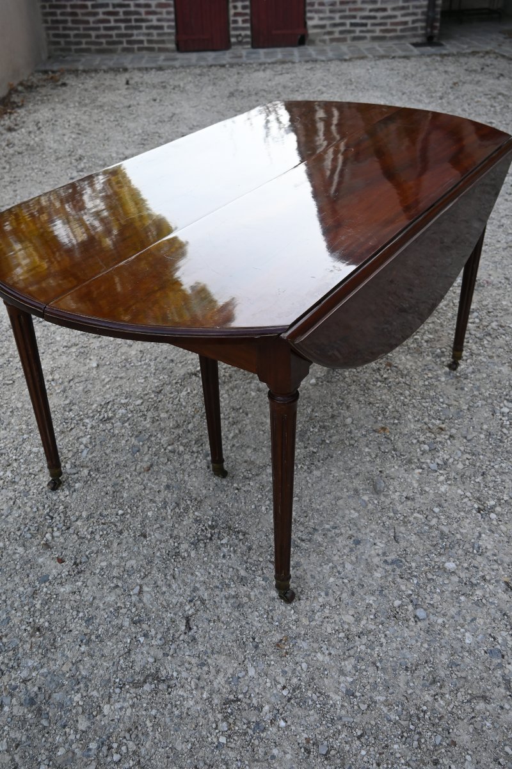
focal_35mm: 33
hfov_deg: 40.0
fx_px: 704
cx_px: 256
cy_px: 384
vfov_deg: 57.2
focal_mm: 22
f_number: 4
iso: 250
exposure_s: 1/250
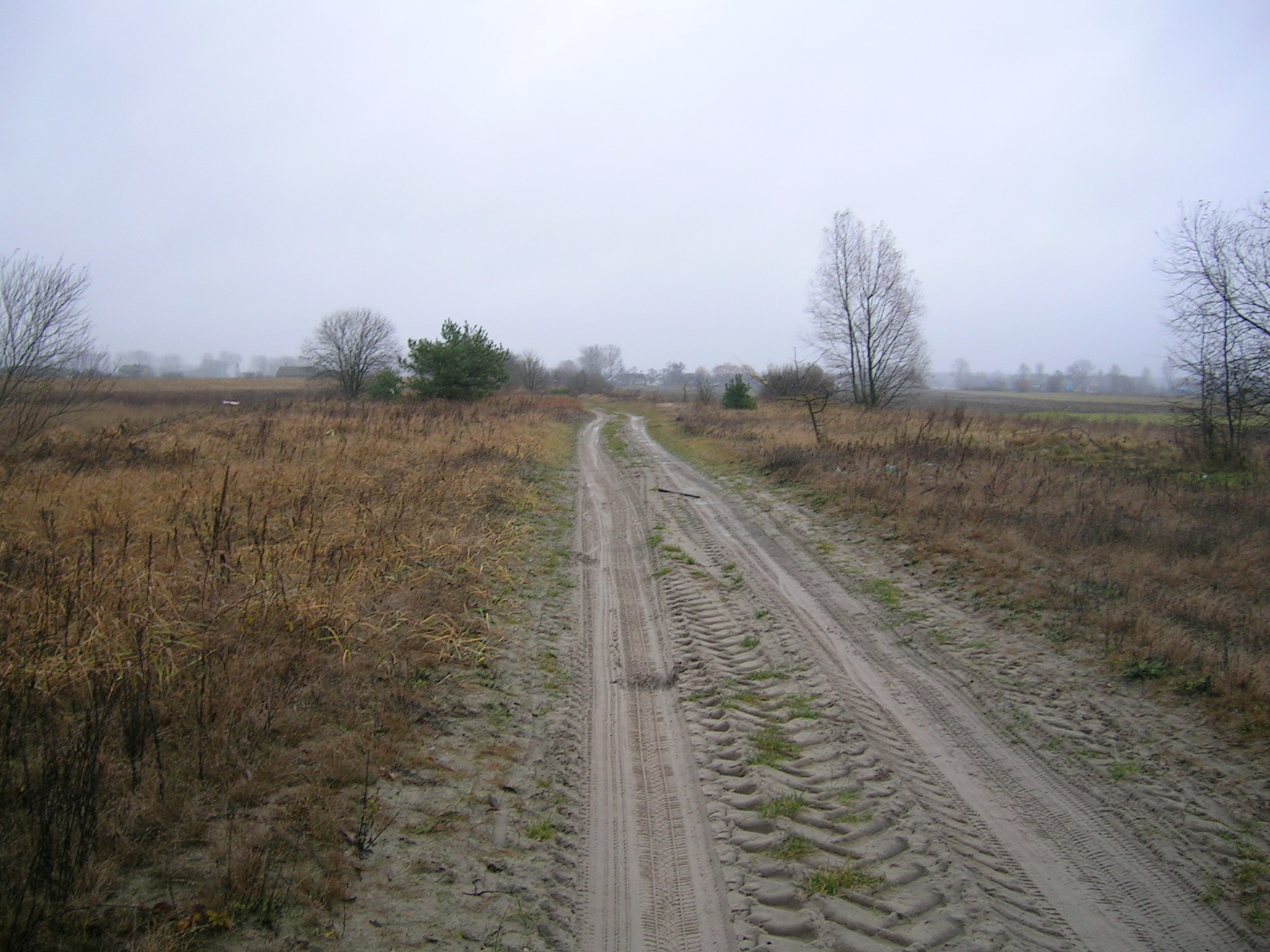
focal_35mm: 35
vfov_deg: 40.7
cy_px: 476
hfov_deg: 52.6
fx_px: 1284
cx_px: 635
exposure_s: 1/31.1
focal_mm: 5.4
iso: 50
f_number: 2.8
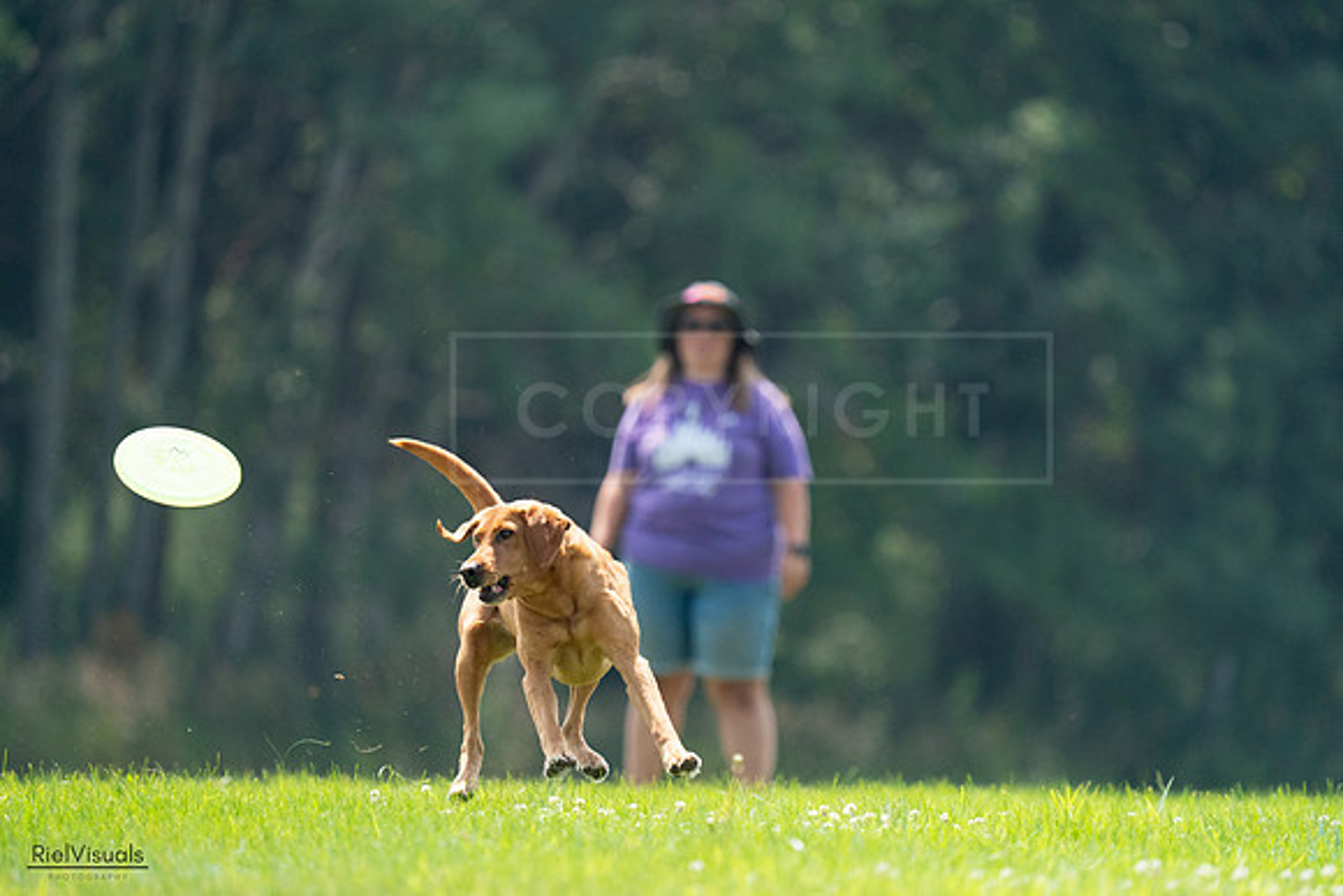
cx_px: 672
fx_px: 18880
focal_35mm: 506
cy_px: 448
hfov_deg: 4.1
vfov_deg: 2.7
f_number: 6.3
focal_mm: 506
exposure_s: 1/4000
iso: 3200
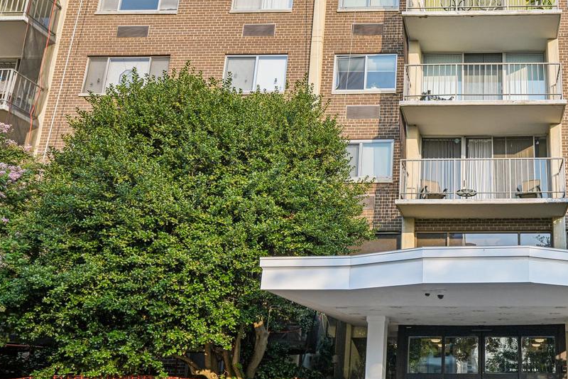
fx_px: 568
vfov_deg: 36.6
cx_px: 484
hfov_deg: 48.9
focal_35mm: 36
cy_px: 242
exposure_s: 1/160
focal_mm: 20
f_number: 8
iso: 100
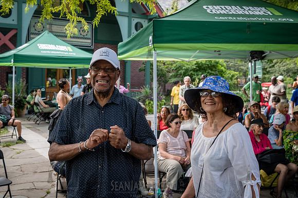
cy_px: 92
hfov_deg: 47.5
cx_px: 152
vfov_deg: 32.6
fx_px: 339
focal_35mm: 41
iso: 640
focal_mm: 35
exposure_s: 1/500
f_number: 4
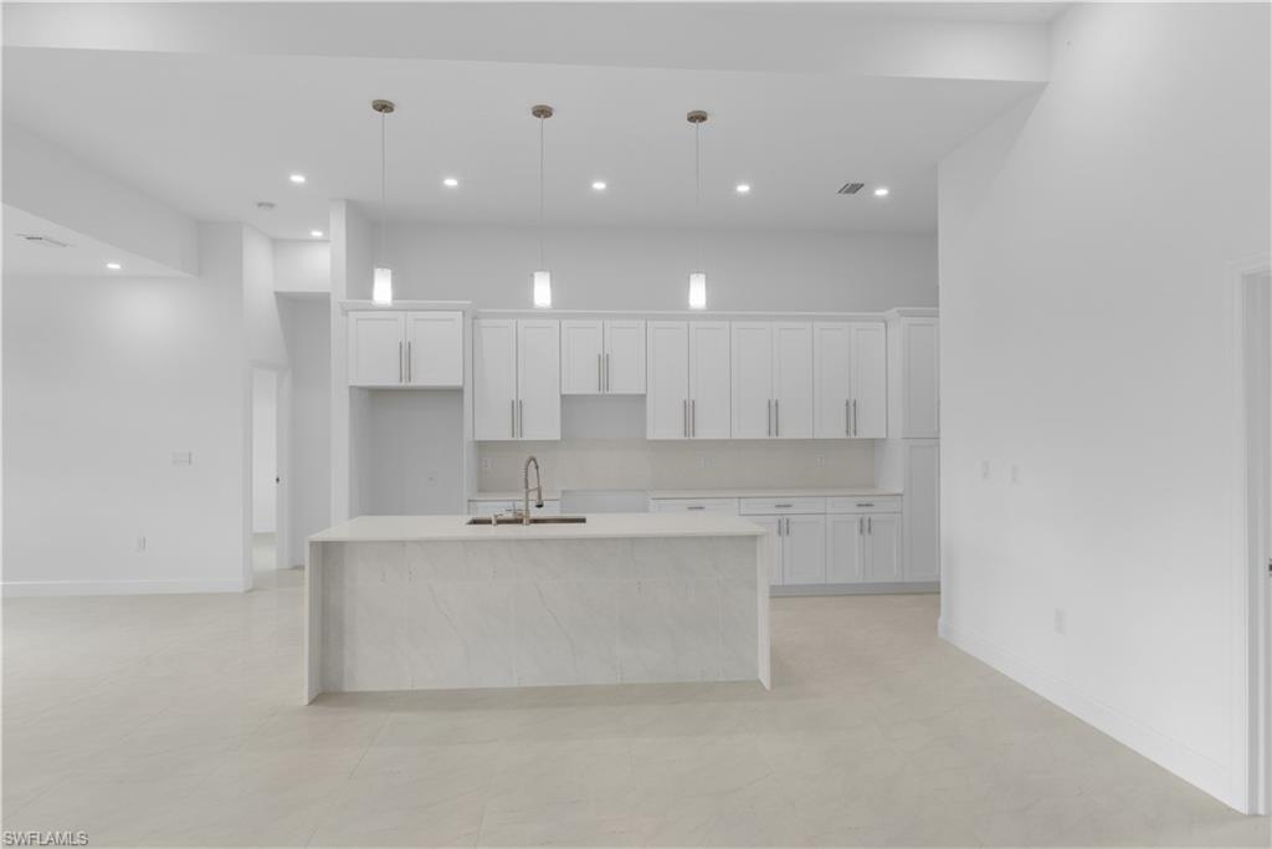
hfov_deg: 84.0
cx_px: 636
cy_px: 424
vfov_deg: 61.9
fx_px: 707
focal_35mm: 20
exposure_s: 1/4
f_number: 8
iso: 200
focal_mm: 20
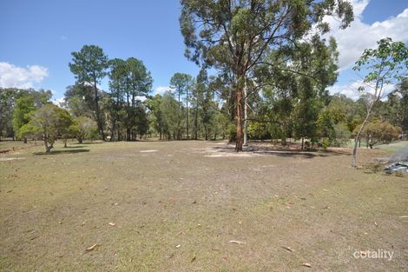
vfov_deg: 77.3
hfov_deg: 100.4
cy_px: 136
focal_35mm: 15
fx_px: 170
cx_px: 204
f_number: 9
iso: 200
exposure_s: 1/320
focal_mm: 10
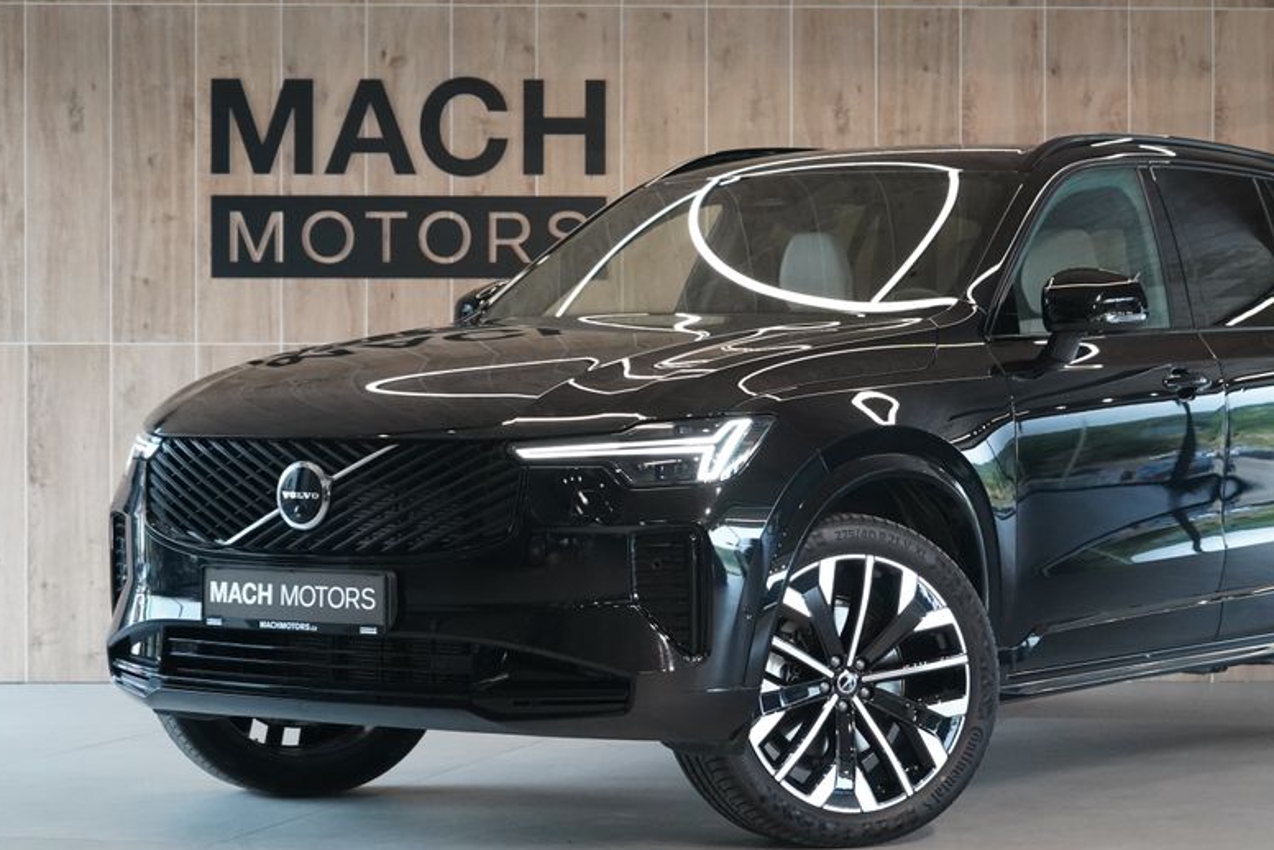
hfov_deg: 22.3
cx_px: 795
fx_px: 3221
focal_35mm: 91
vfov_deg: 15.0
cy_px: 442
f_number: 5.6
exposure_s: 1/160
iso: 5000
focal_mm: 69
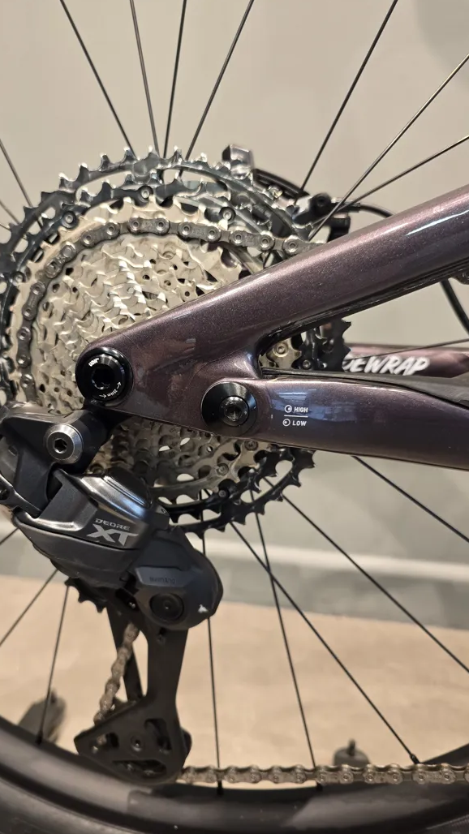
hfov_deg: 44.1
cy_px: 422
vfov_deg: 71.9
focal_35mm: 26
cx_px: 185
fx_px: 575
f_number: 1.7
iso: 160
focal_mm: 6.3
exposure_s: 1/50
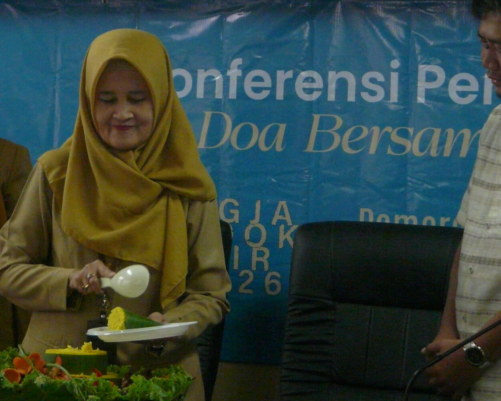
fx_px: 2047
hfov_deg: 13.9
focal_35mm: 138
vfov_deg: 11.2
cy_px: 76
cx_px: 99
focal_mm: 11.4
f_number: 3.2
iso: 400
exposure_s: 1/50
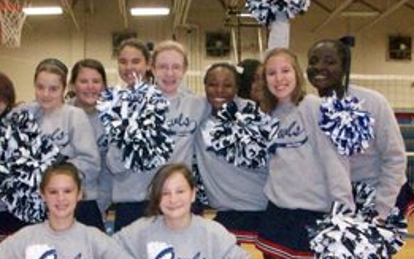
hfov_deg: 37.4
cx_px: 163
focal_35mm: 54
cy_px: 206
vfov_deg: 23.6
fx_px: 609
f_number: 2.8
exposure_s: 1/128
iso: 800
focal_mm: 5.7
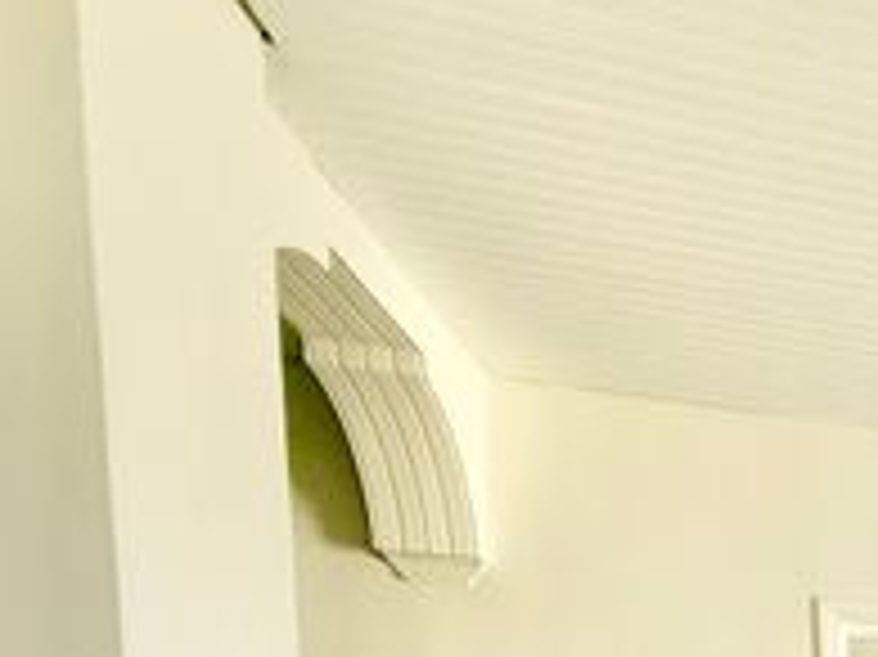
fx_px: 1166
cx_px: 1333
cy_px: 1040
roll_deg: +1.3
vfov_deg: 23.6
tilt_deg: -2.9
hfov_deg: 27.5
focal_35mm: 46
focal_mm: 2.22
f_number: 2.2
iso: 64
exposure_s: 1/193
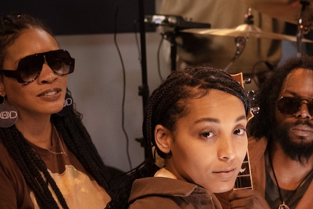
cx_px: 373
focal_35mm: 111
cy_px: 55
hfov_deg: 17.6
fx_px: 964
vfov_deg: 12.3
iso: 800
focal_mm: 29
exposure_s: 1/80
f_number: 2.8
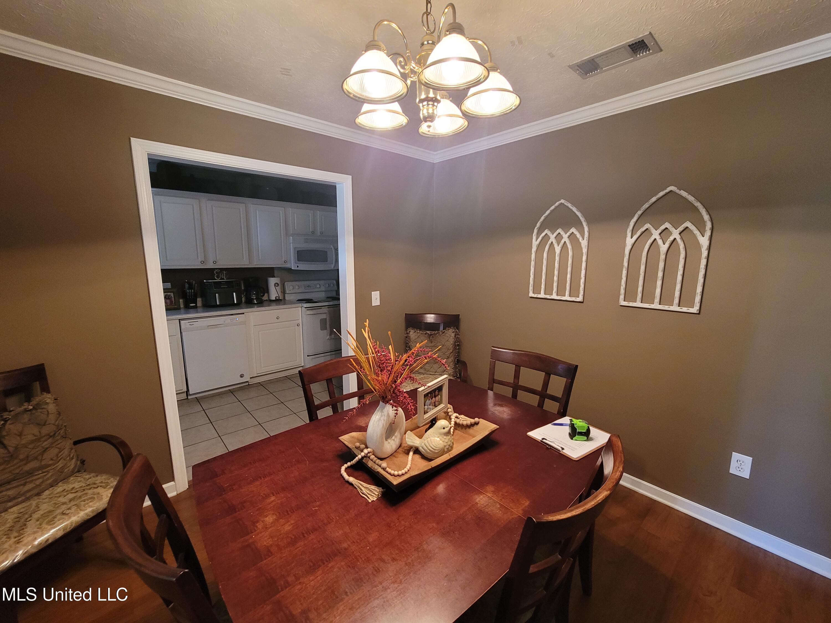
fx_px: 312
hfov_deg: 106.2
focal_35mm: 13
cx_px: 416
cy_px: 312
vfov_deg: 89.9
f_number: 2.2
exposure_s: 1/40
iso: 320
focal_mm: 2.2
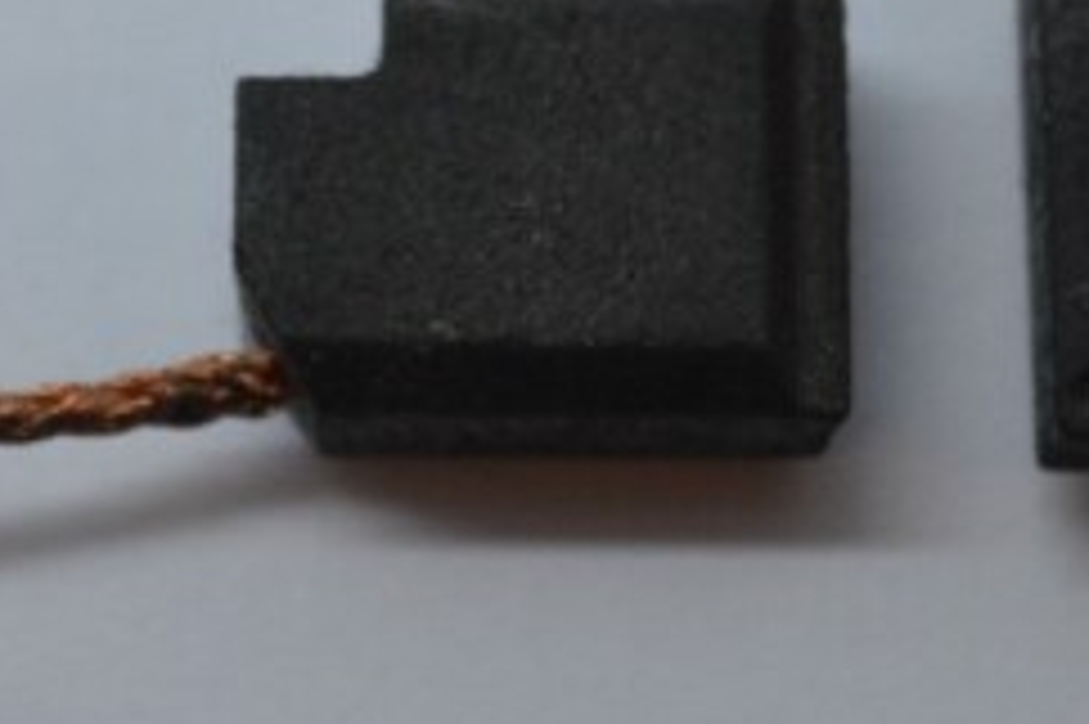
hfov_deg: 8.4
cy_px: 20
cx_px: 346
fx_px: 7421
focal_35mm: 245
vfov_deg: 5.6
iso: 400
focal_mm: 55
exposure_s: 1/125
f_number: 5.6
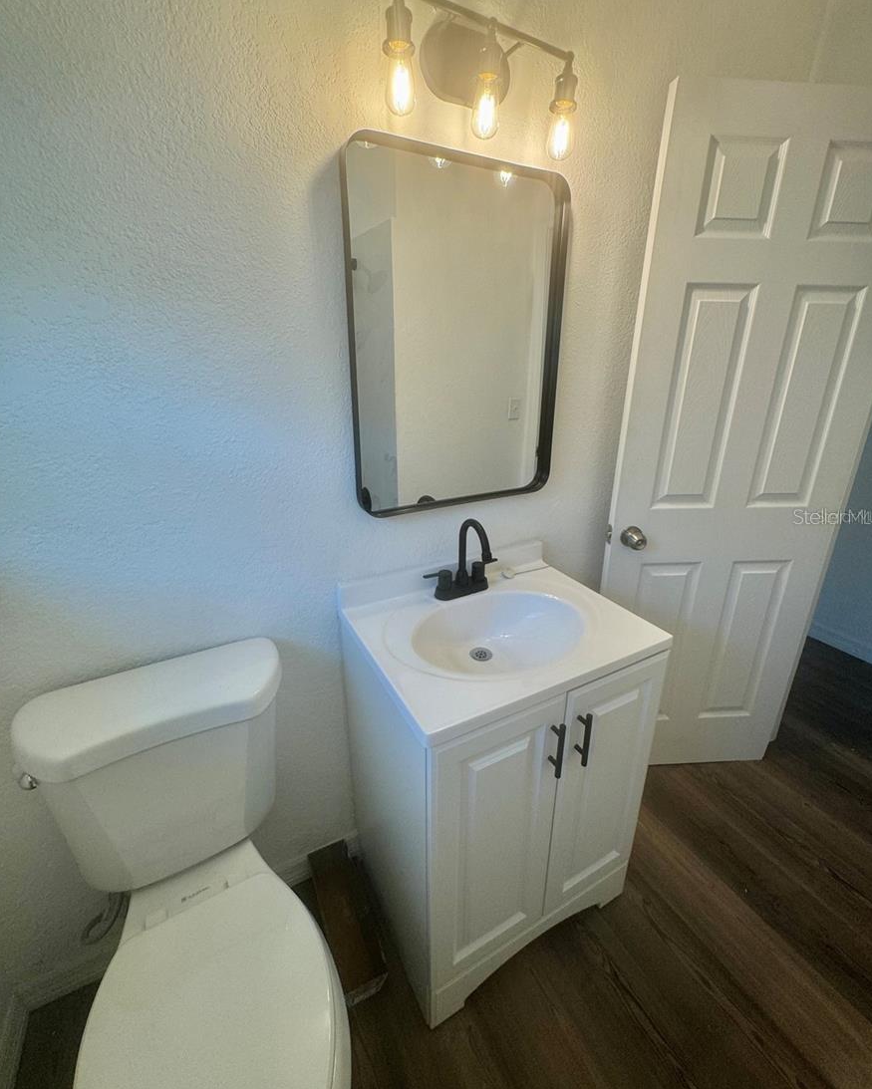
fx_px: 484
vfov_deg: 96.7
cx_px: 438
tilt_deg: -16.7
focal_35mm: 15
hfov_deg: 84.1
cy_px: 516
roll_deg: -2.4
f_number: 2.2
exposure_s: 1/120
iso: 80
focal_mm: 2.22
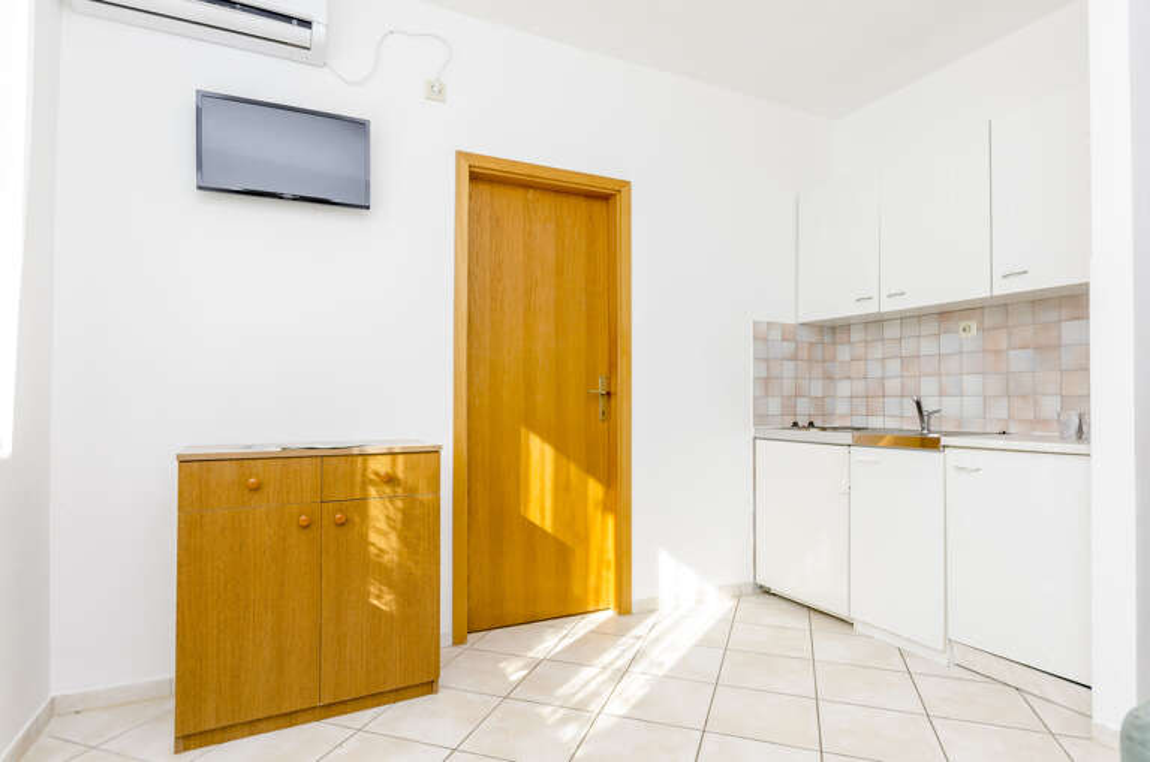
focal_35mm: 20
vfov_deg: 63.0
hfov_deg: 85.5
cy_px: 381
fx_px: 622
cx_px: 575
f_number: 8
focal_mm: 13
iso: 250
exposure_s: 1/100
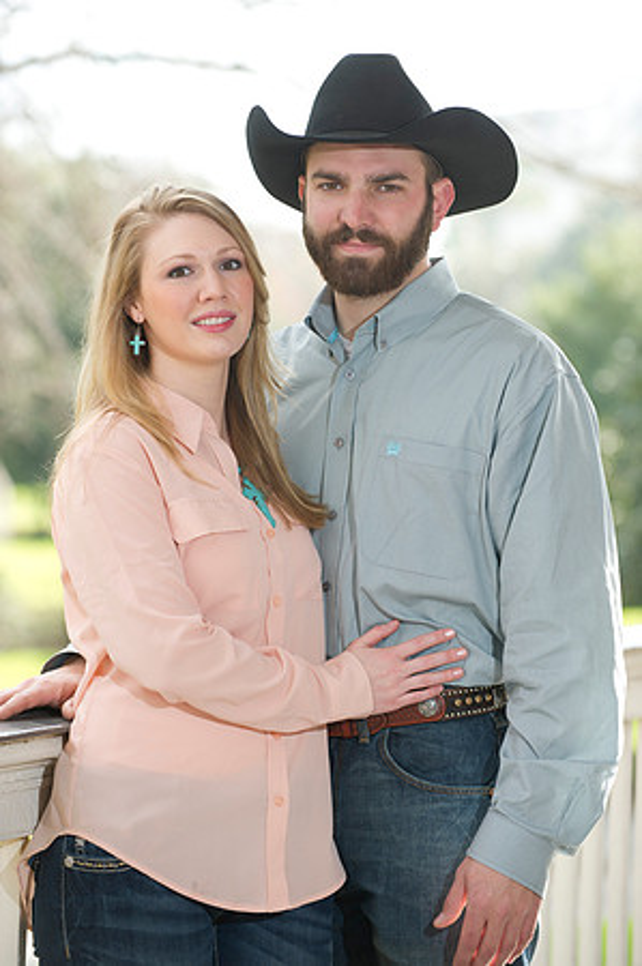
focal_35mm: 135
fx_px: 3619
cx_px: 321
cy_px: 483
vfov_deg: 15.2
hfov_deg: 10.1
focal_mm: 135
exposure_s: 1/250
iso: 250
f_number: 3.5
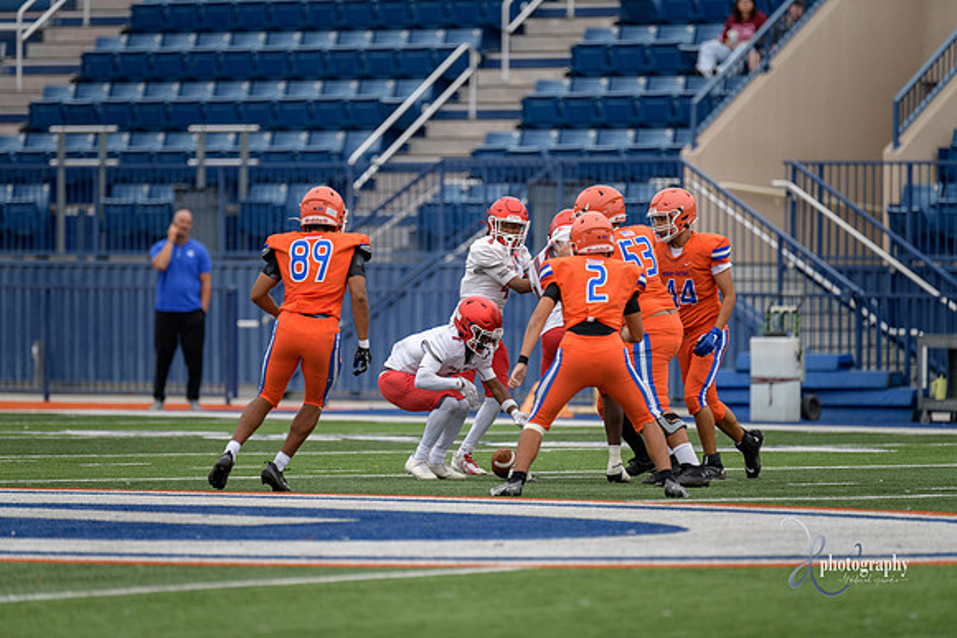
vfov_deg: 5.1
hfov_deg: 7.6
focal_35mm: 270
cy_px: 319
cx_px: 478
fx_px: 7179
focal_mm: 270
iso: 280
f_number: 2.8
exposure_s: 1/800
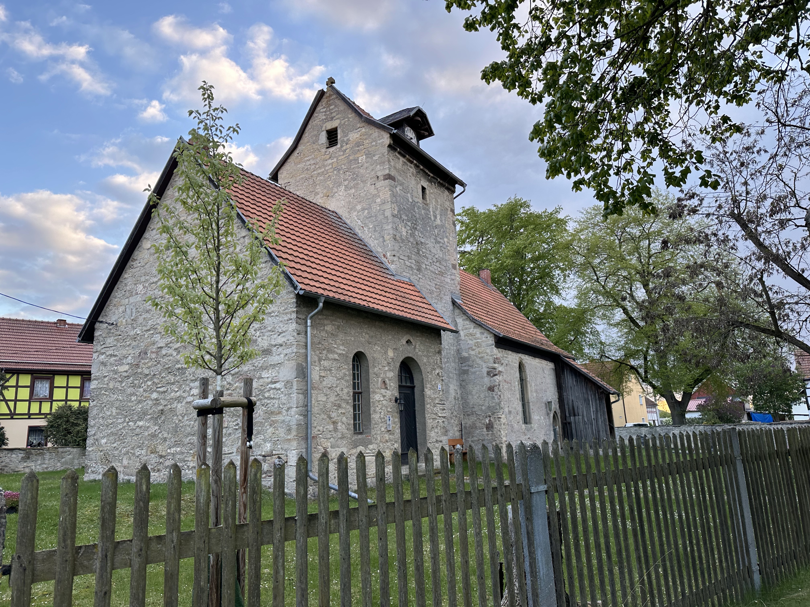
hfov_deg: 71.6
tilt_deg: +11.5
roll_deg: +3.5
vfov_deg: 56.8
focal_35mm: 24
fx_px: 562
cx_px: 405
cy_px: 304
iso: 64
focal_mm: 6.86
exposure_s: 1/146
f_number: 1.78
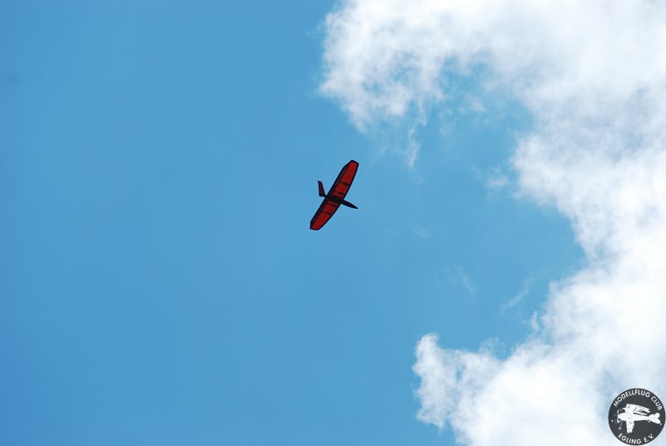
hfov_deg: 6.9
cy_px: 223
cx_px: 333
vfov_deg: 4.6
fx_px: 5558
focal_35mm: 300
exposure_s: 1/1250
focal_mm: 200
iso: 100
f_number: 4.5
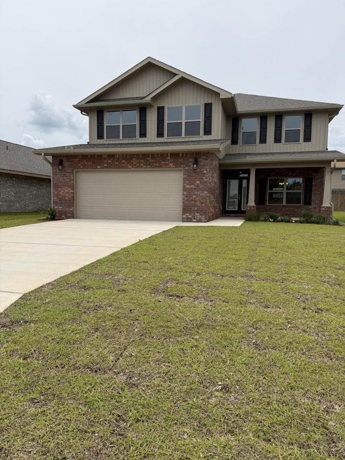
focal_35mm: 24
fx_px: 319
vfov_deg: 71.6
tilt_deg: -3.7
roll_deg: -0.6
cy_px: 230
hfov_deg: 56.8
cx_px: 172
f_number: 1.78
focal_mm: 6.76
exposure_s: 1/6173
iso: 80
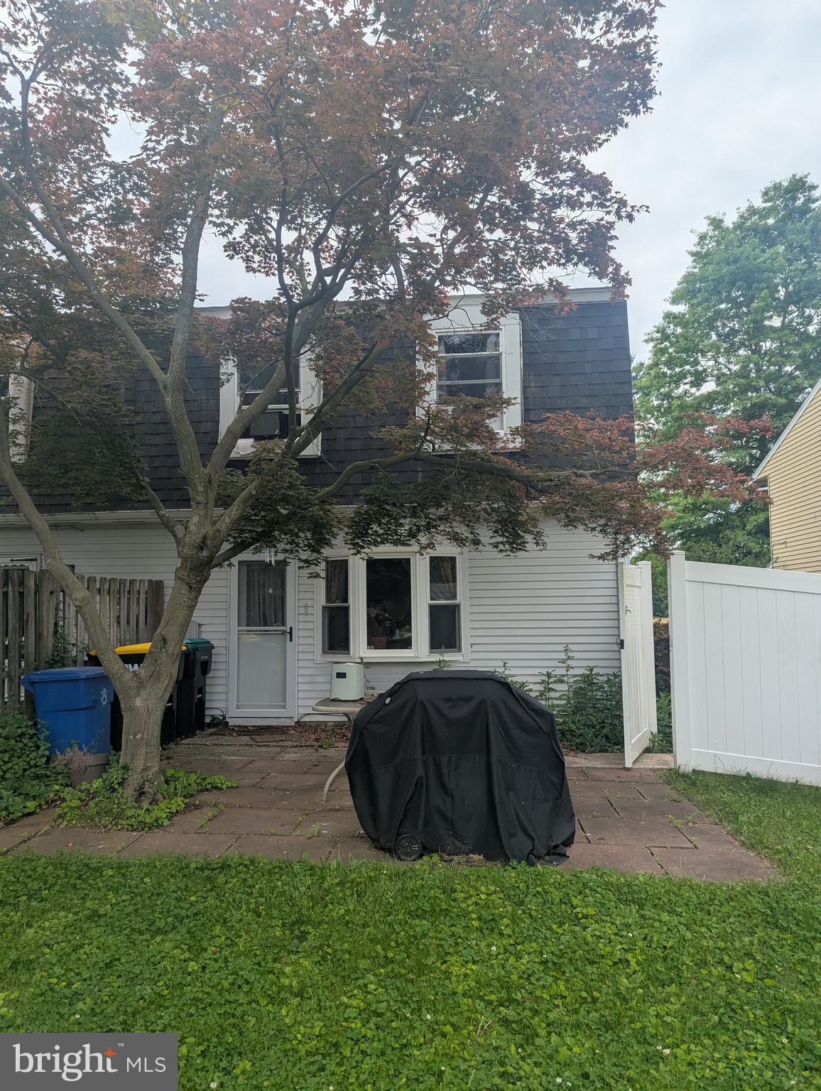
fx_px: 757
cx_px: 410
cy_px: 546
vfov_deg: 71.5
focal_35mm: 24
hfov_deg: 56.9
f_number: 1.85
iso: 49
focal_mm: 6.81
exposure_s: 1/2571
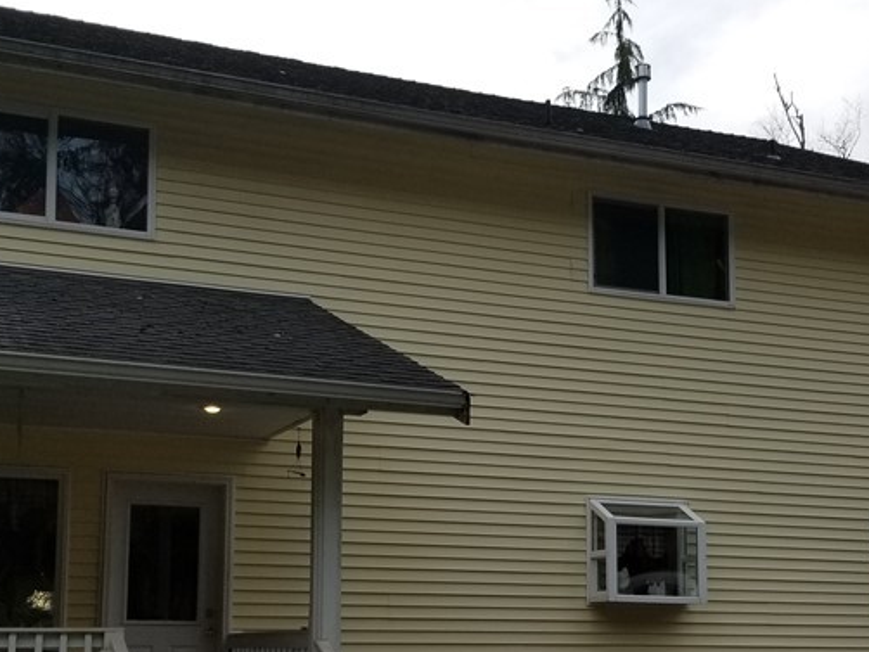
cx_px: 445
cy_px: 481
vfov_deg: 27.2
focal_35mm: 53
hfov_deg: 36.2
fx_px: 1331
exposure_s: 1/768
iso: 50
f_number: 1.7
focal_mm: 4.25
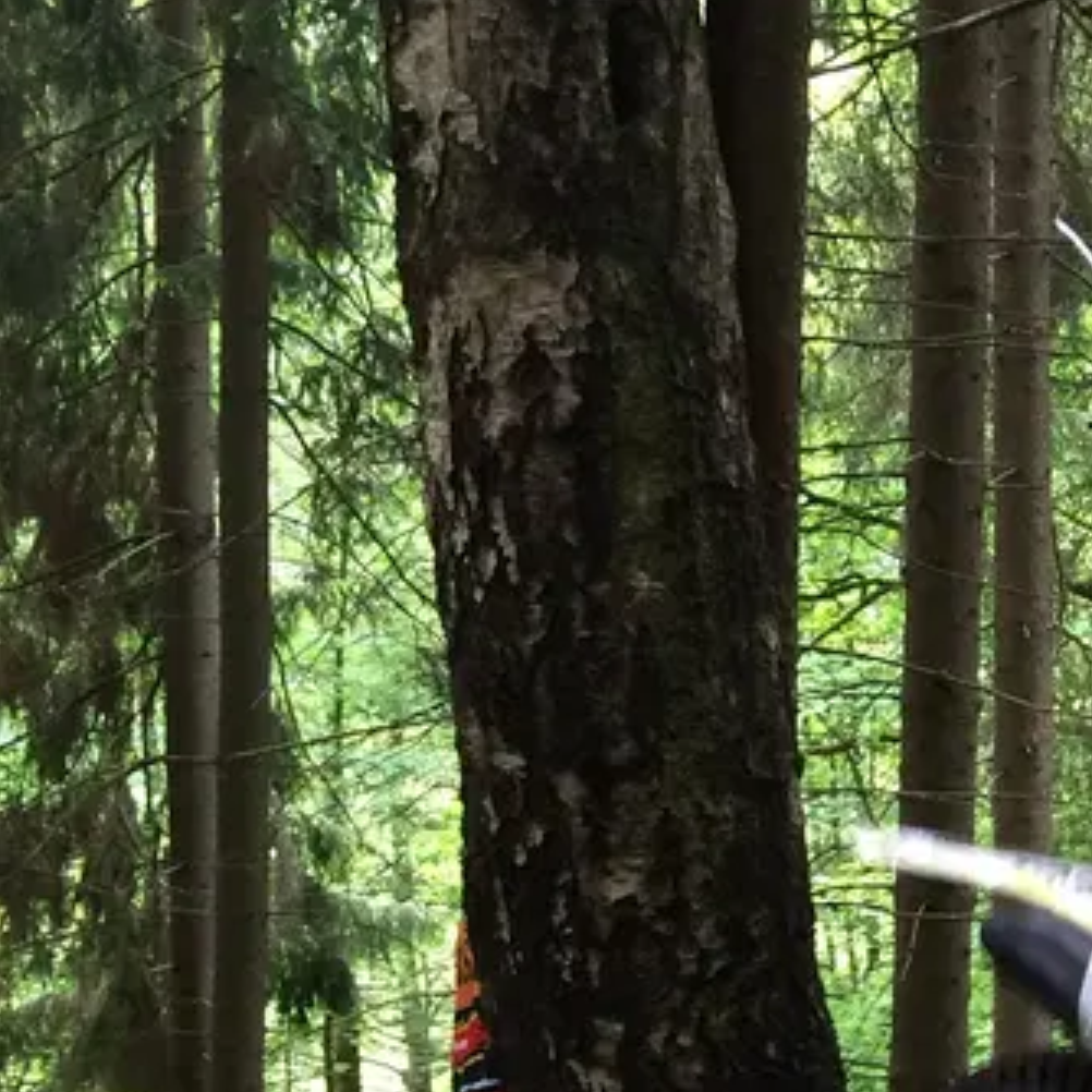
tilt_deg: -10.7
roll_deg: -2.2
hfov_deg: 16.0
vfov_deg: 18.8
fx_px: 3284
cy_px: 772
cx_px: 1958
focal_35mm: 92
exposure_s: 1/33
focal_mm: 4.15
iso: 50
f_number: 2.2
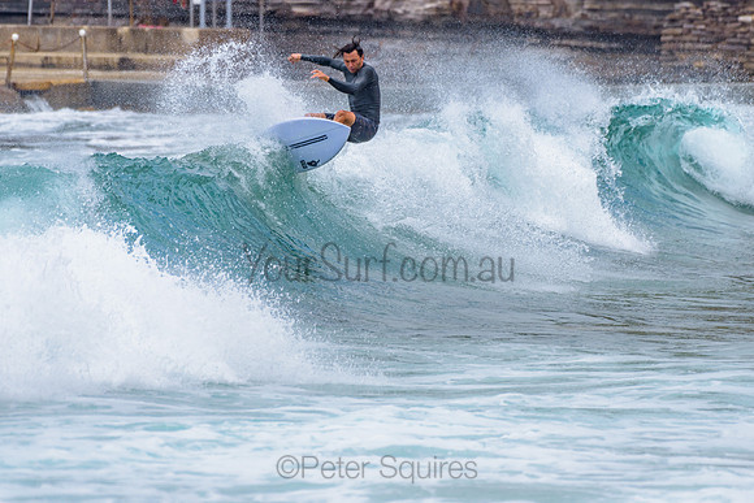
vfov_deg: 2.2
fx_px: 12836
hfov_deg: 3.4
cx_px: 334
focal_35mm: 613
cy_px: 195
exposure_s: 1/2000
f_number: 5.6
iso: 320
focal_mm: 500
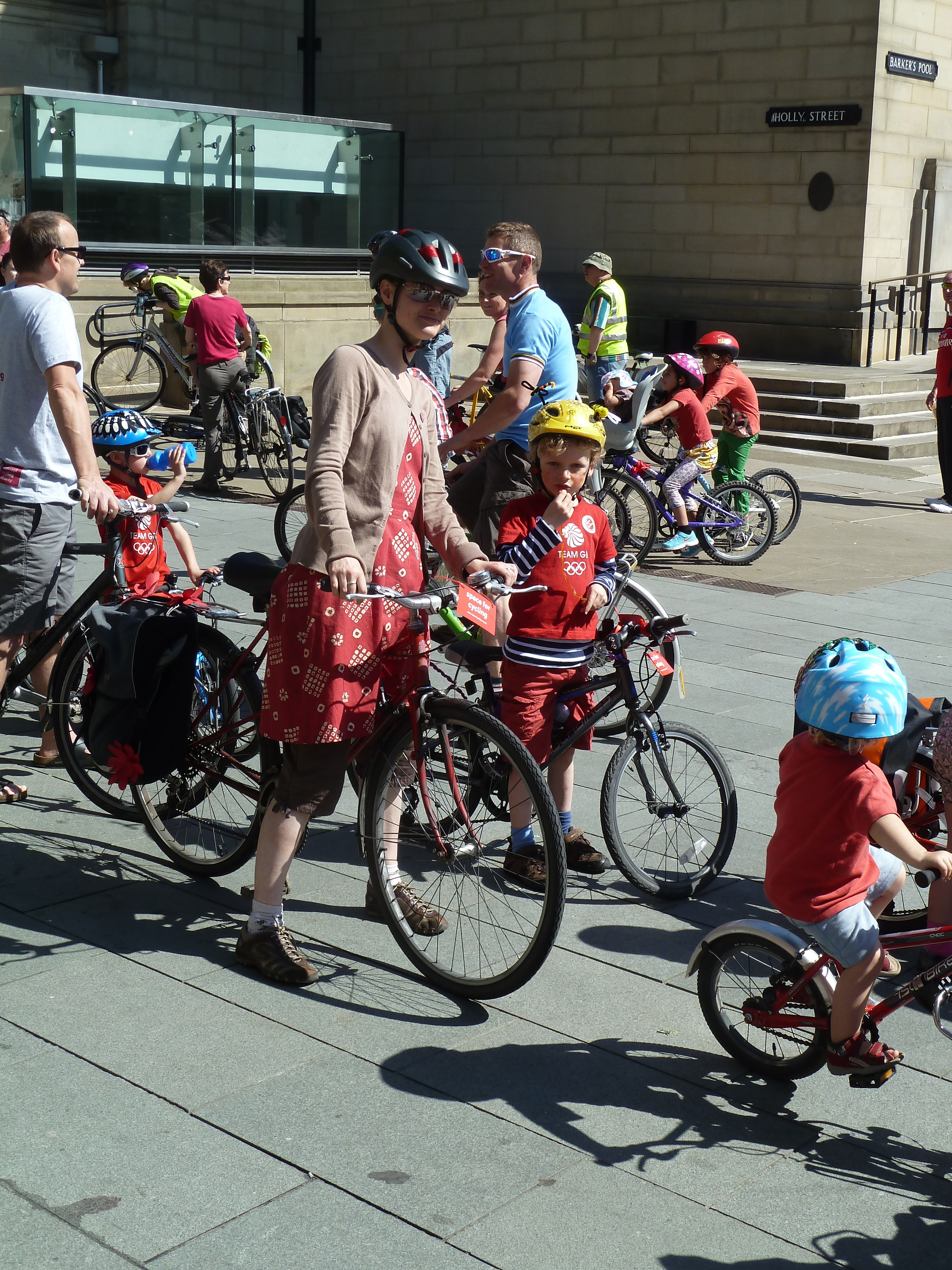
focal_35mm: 48
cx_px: 476
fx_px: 1760
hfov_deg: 30.3
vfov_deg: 39.7
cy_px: 635
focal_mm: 7.9
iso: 80
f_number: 4
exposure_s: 1/400
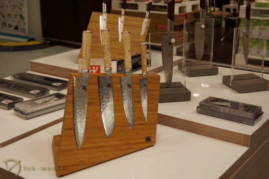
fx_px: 392
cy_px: 90
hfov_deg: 37.9
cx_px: 134
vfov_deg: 25.7
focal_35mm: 52
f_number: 5
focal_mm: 35
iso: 100
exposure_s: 1/60
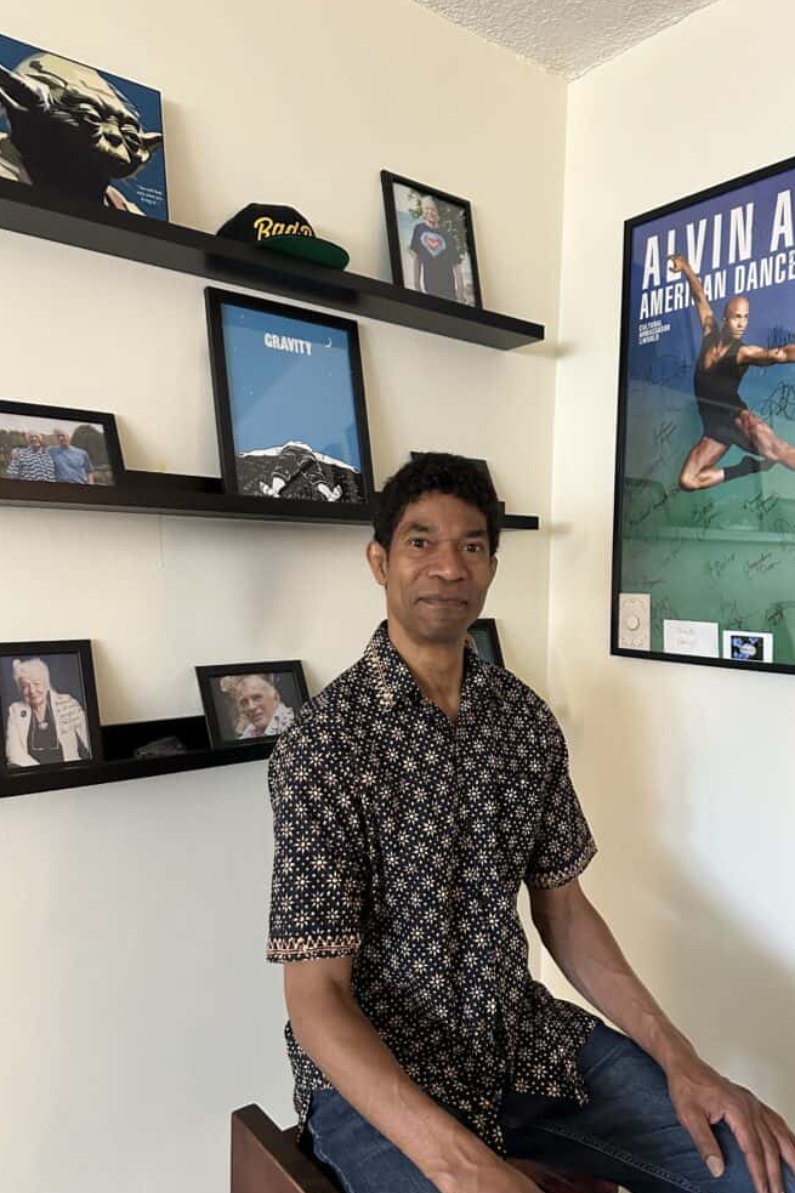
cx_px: 438
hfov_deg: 49.5
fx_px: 861
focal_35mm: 26
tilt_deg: -2.6
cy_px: 609
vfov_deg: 69.4
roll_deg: -1.1
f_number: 1.78
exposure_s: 1/60
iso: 800
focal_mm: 6.86
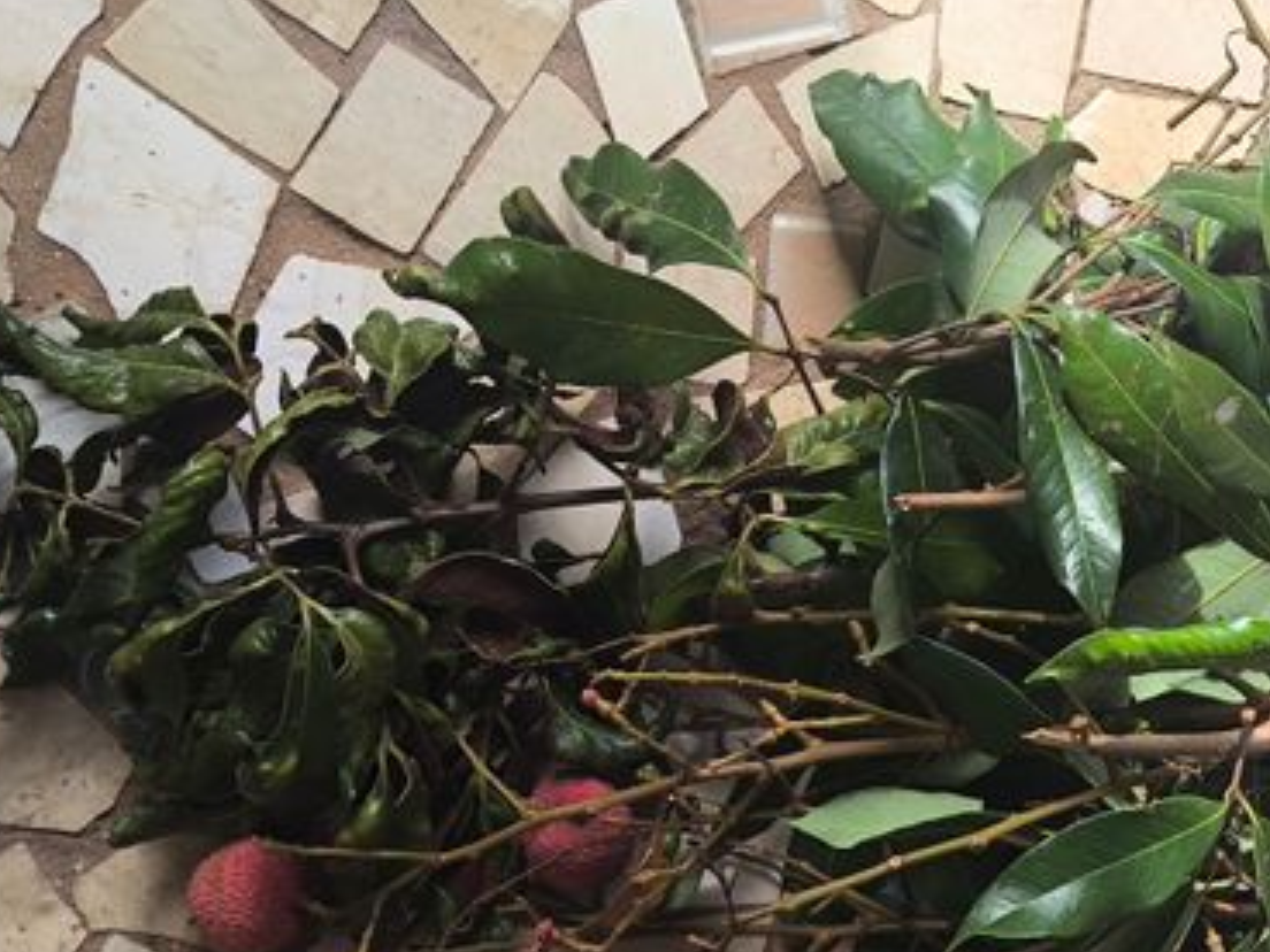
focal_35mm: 57
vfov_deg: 25.5
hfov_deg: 33.4
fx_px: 2091
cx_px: 873
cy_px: 655
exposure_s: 1/334
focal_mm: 4.71
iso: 50
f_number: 1.7
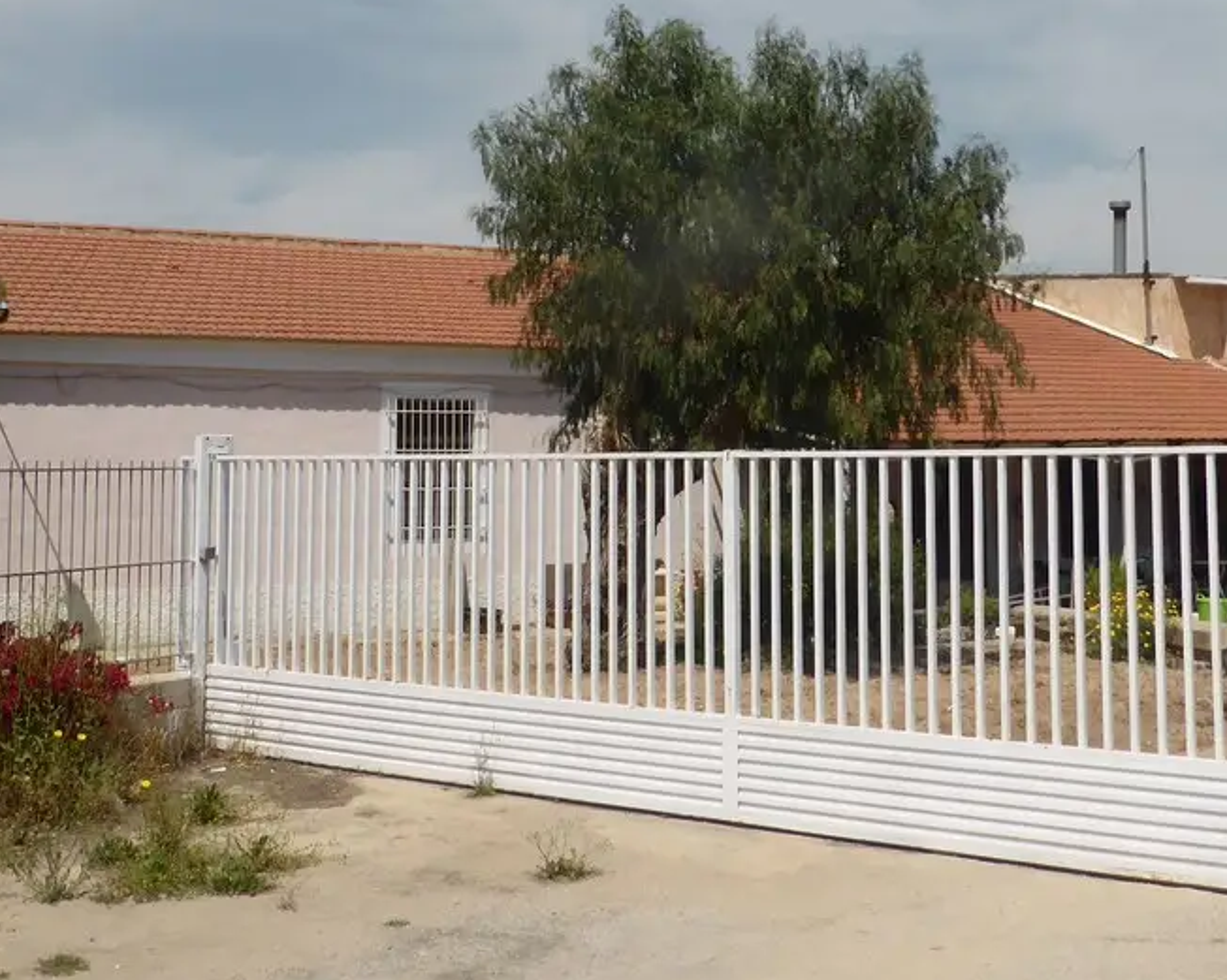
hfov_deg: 40.3
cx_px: 700
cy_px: 237
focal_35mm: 46
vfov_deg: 32.1
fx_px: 1670
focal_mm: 4.3
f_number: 4
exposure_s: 1/1600
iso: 100
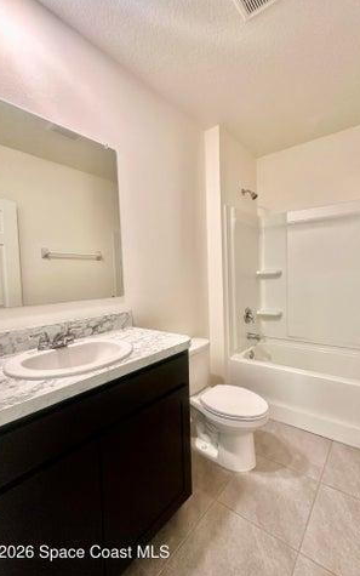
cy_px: 287
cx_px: 202
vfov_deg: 101.5
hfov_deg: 74.5
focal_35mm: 15
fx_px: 235
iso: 320
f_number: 2.2
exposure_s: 1/120
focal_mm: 2.22
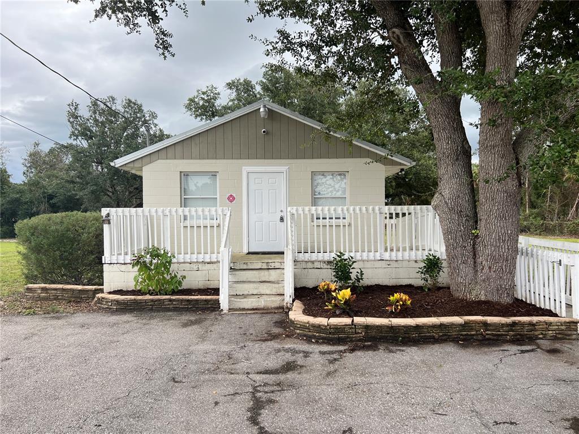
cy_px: 217
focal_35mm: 26
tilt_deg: -0.4
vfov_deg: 53.1
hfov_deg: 67.3
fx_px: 435
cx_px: 290
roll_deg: -0.1
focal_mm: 5.7
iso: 50
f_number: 1.5
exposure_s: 1/780
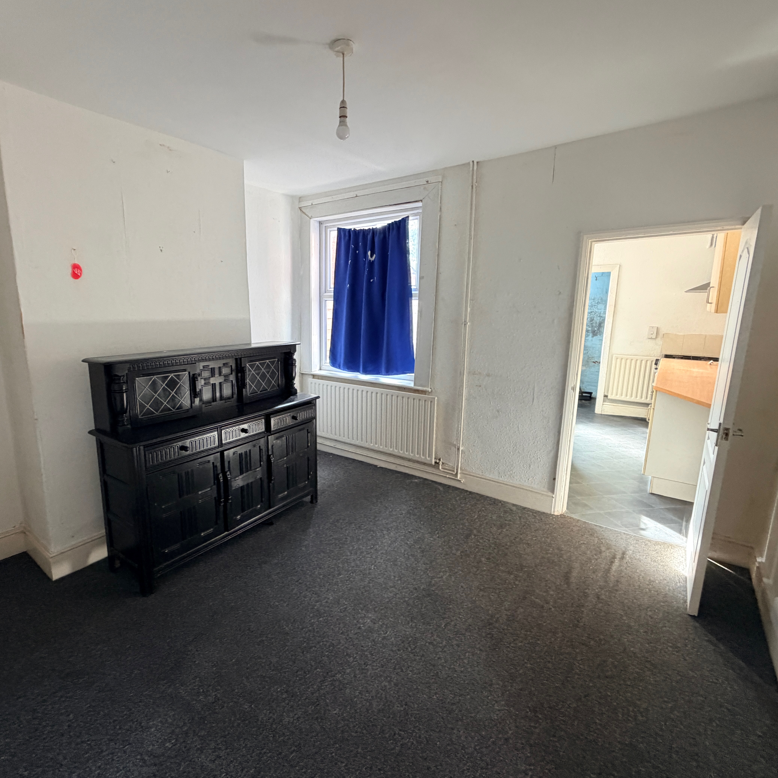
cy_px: 382
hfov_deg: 83.3
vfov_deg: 84.0
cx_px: 325
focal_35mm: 17
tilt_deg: -9.9
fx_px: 432
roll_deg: +1.0
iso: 320
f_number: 2.2
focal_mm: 2.22
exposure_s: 1/60
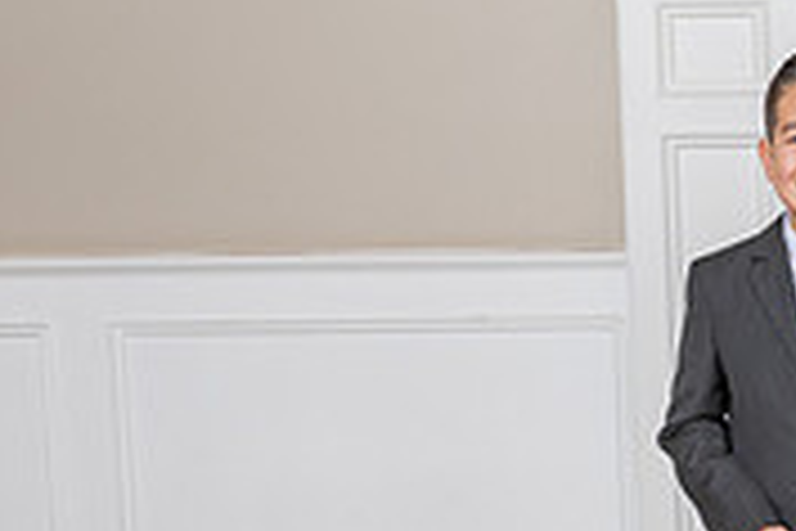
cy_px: 398
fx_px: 2808
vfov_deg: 10.8
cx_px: 1282
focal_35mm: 127
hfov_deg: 14.7
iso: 640
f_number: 4.5
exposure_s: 1/160
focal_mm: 38
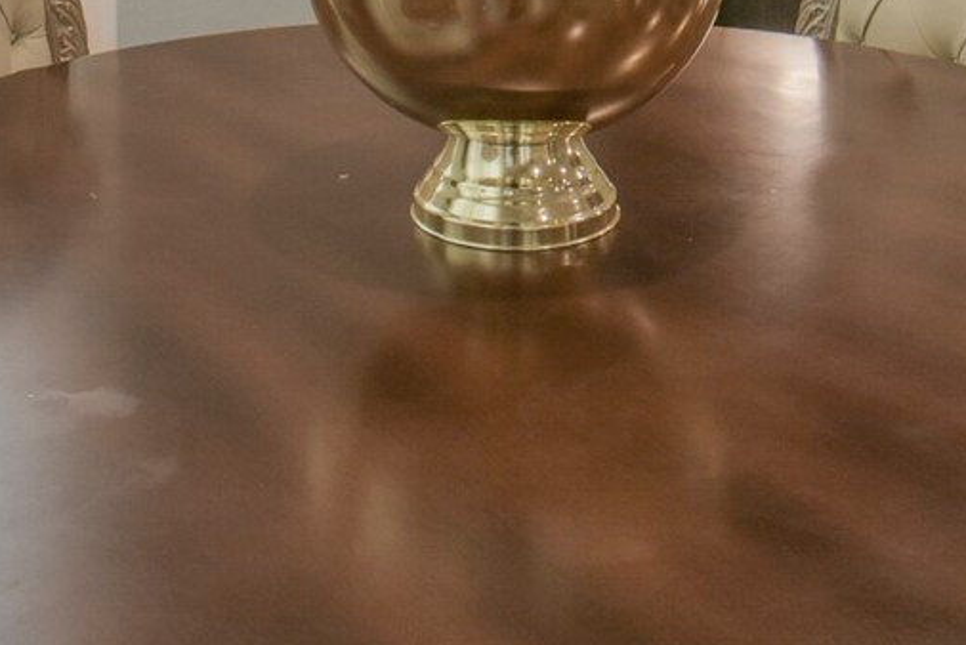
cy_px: -397
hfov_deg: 33.3
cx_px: 416
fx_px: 1611
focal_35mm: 60
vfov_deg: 19.1
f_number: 11
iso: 500
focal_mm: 14
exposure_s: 1/30
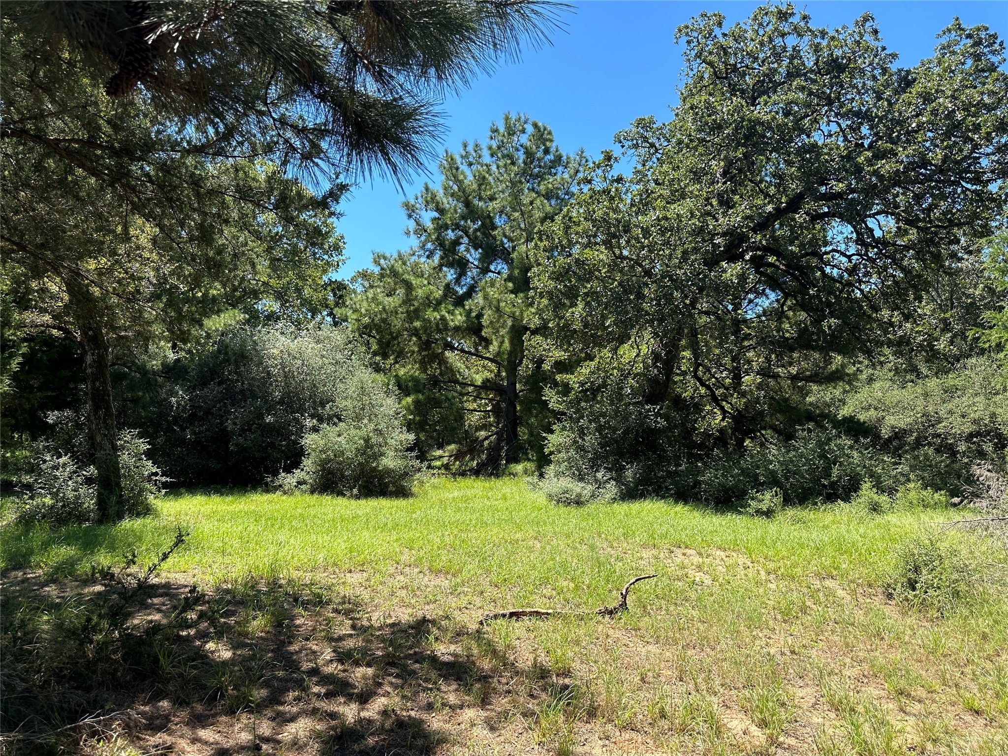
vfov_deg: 56.8
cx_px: 504
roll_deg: -1.9
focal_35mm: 24
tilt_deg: +4.1
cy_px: 378
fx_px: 699
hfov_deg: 71.6
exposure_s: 1/1495
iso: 80
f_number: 1.78
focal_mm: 6.86
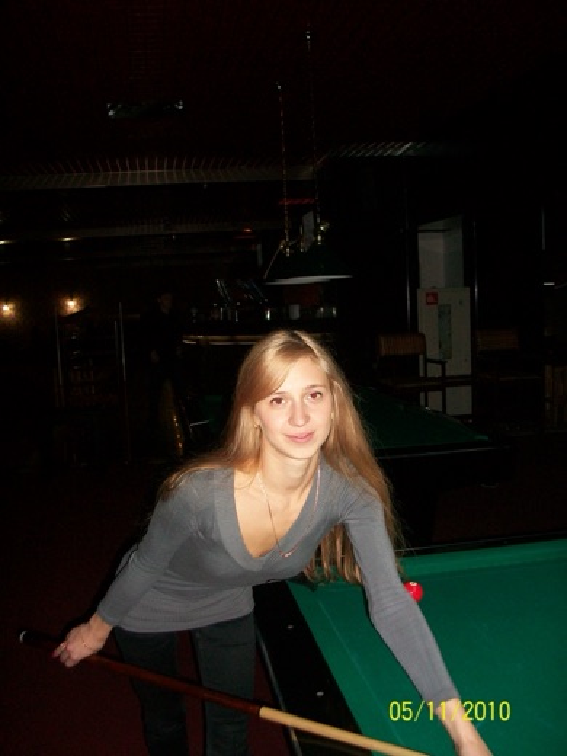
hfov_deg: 41.8
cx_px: 284
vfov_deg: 54.0
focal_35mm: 34
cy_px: 378
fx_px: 743
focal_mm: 5.7
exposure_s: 1/60
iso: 120
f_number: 2.8
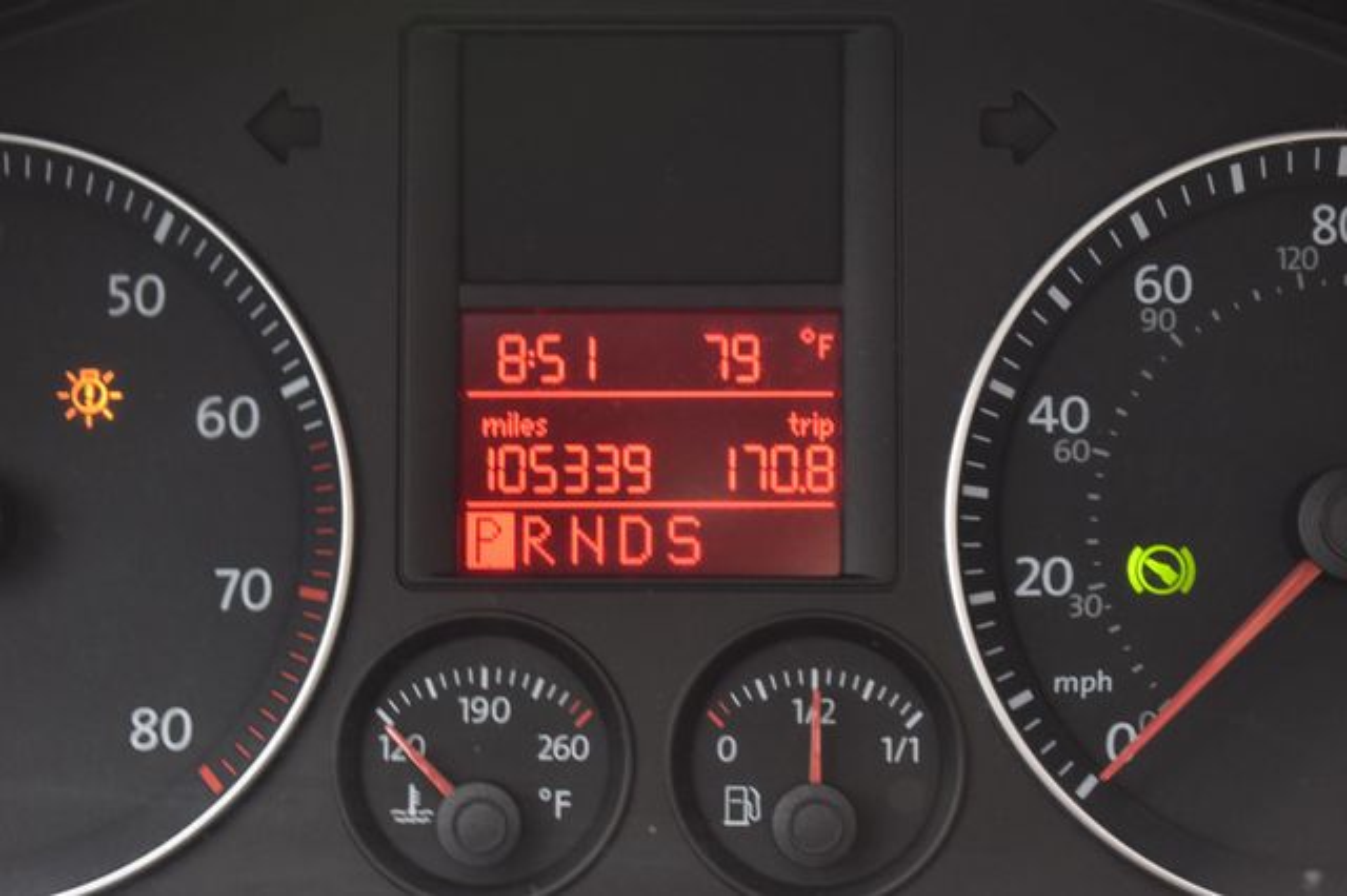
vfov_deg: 16.5
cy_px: 448
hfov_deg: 24.6
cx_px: 674
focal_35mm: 82
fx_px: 3085
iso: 400
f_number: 6.3
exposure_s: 1/15
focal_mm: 55
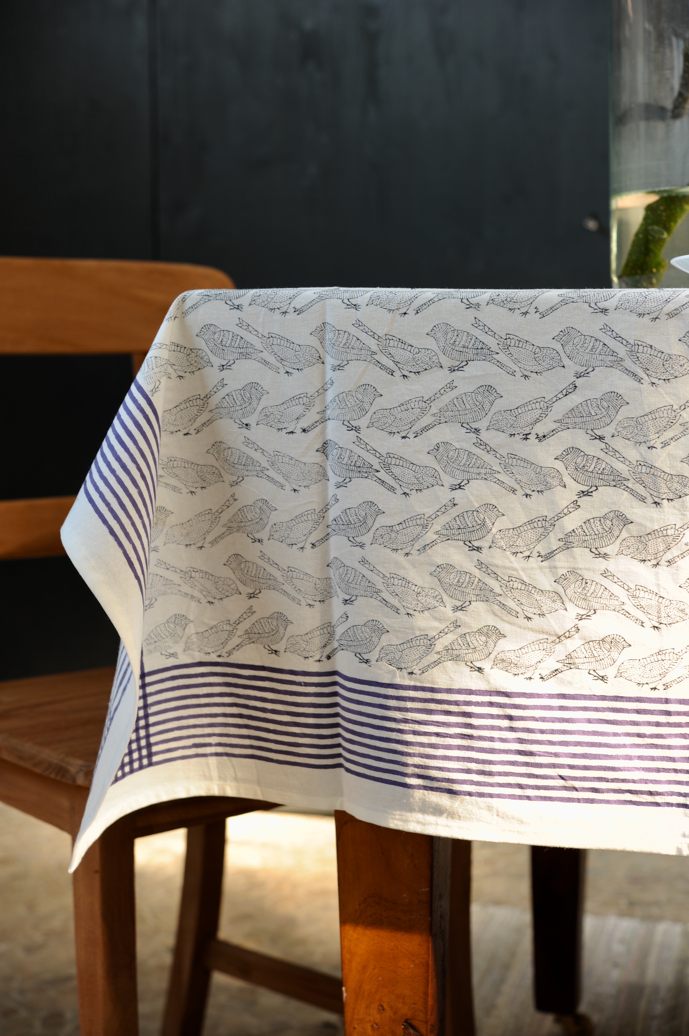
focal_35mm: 60
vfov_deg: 33.4
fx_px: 1725
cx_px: 344
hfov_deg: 22.6
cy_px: 518
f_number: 5.6
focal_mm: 60
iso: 200
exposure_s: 1/30
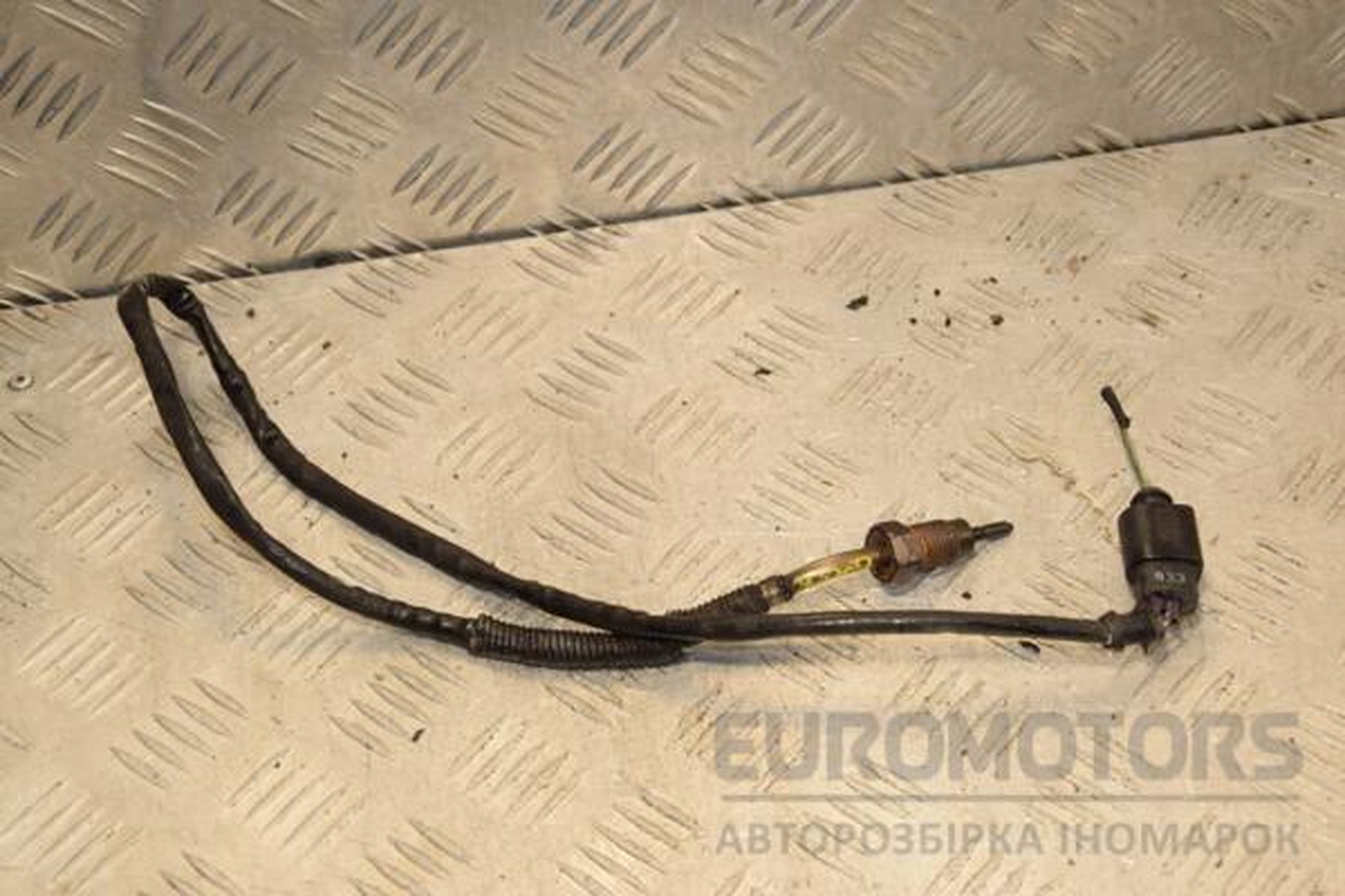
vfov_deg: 20.2
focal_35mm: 68
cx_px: 672
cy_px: 448
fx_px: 2522
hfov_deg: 29.9
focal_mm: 45
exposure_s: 1/200
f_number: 9
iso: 800
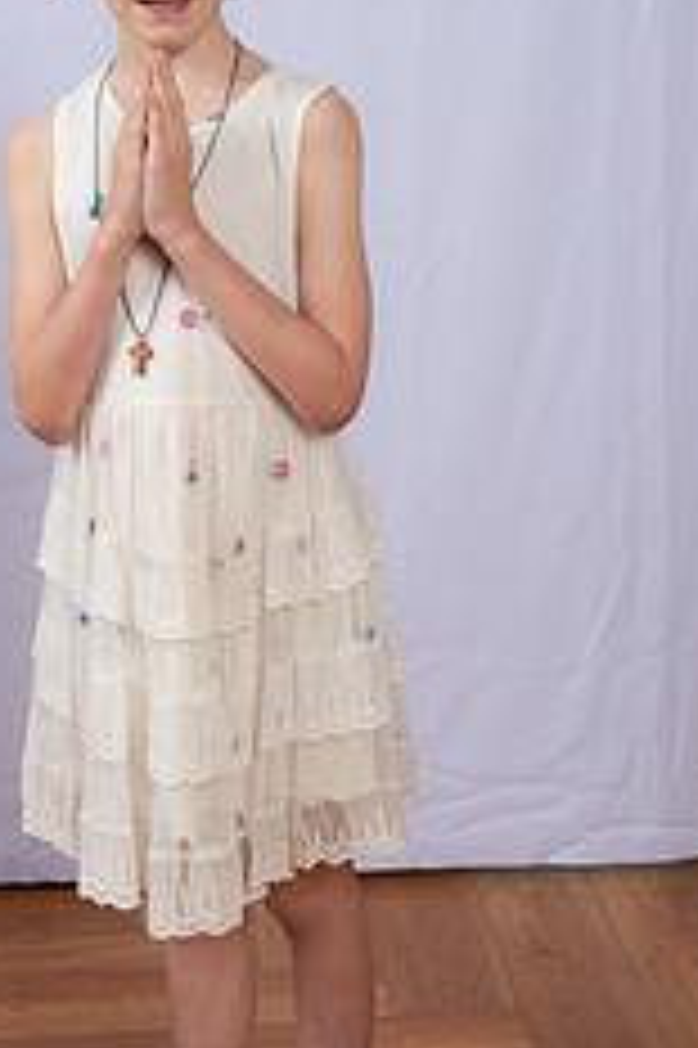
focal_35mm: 87
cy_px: 481
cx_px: 358
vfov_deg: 23.4
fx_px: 2534
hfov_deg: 15.7
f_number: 8
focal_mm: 45
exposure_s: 1/160
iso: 250
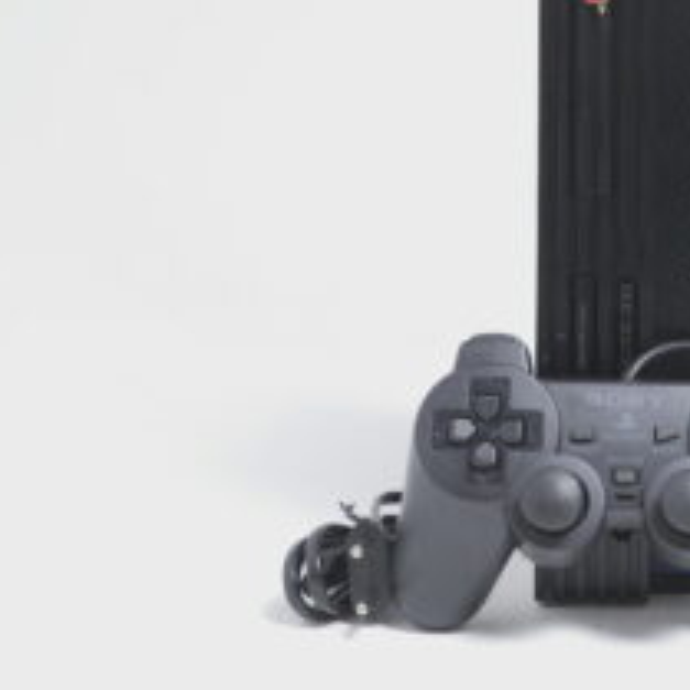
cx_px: 614
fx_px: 1353
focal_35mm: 60
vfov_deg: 28.3
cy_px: 208
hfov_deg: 27.6
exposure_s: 1/4
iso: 100
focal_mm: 29
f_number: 5
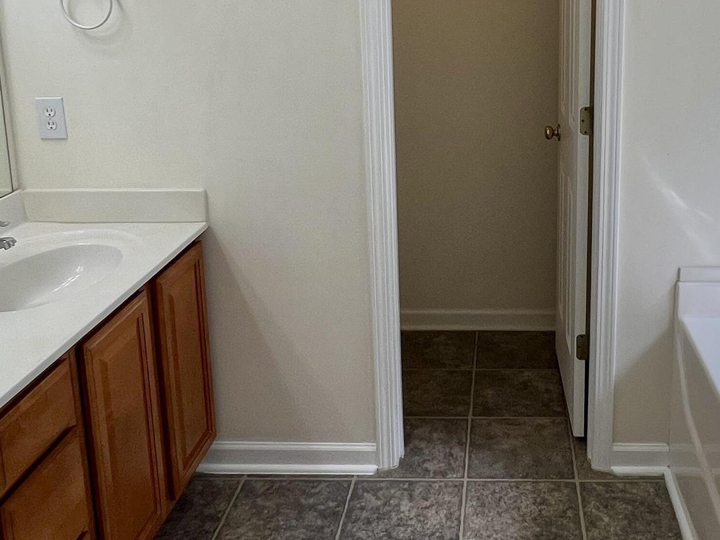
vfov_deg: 39.1
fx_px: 728
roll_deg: +0.3
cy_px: 106
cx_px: 495
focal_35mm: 35
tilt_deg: -9.9
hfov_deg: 51.4
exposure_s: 1/205
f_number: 1.8
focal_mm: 1.57
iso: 32
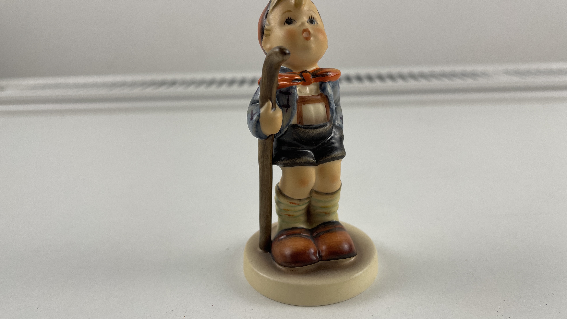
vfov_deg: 41.4
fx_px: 421
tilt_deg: -15.4
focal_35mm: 28
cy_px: 137
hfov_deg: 67.9
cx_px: 284
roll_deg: +1.9
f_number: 1.6
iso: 32
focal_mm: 5.1
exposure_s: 1/300
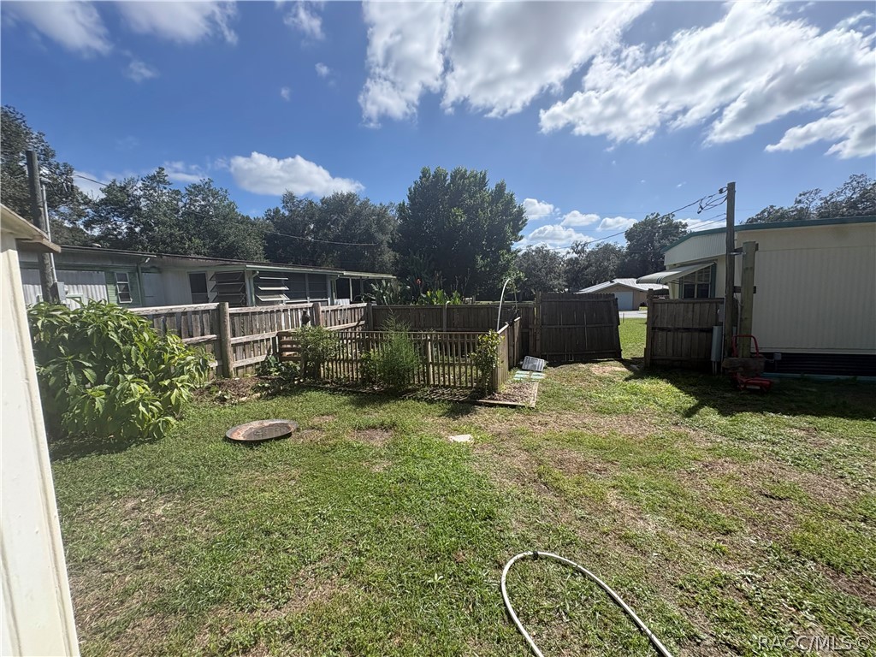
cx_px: 438
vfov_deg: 85.7
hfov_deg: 102.1
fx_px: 354
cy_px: 328
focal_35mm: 14
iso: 64
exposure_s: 1/1600
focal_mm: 2.22
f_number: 2.2
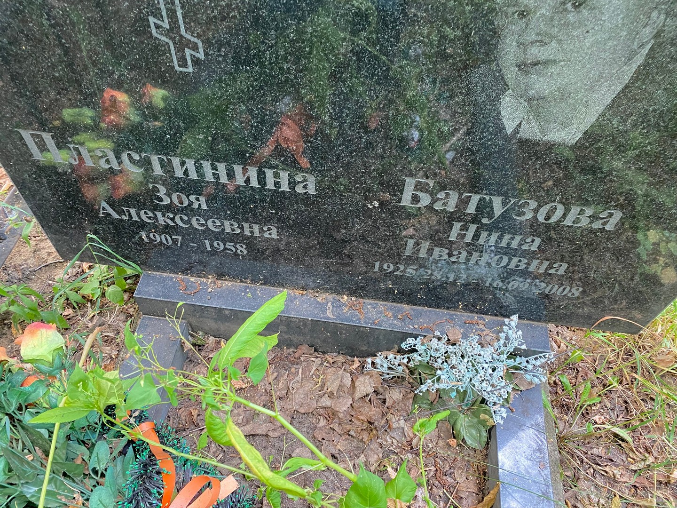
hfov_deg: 67.3
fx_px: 508
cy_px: 254
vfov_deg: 53.1
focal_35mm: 26
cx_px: 338
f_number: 1.8
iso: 320
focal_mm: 4.25
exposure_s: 1/60
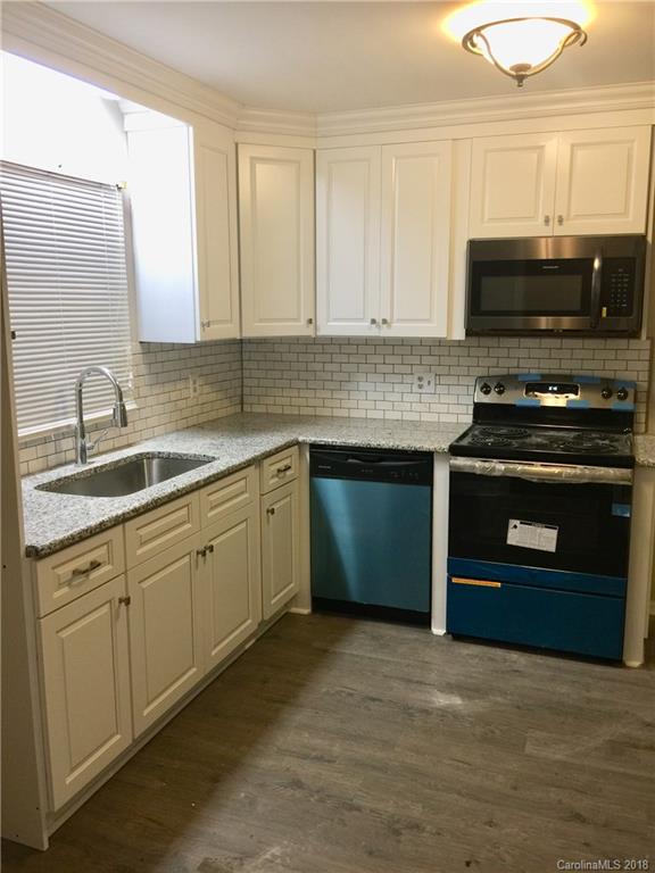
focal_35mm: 29
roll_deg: +1.0
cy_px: 436
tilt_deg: -9.2
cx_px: 328
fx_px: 732
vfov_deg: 61.7
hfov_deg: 48.2
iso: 32
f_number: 2.2
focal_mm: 4.15
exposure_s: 1/15
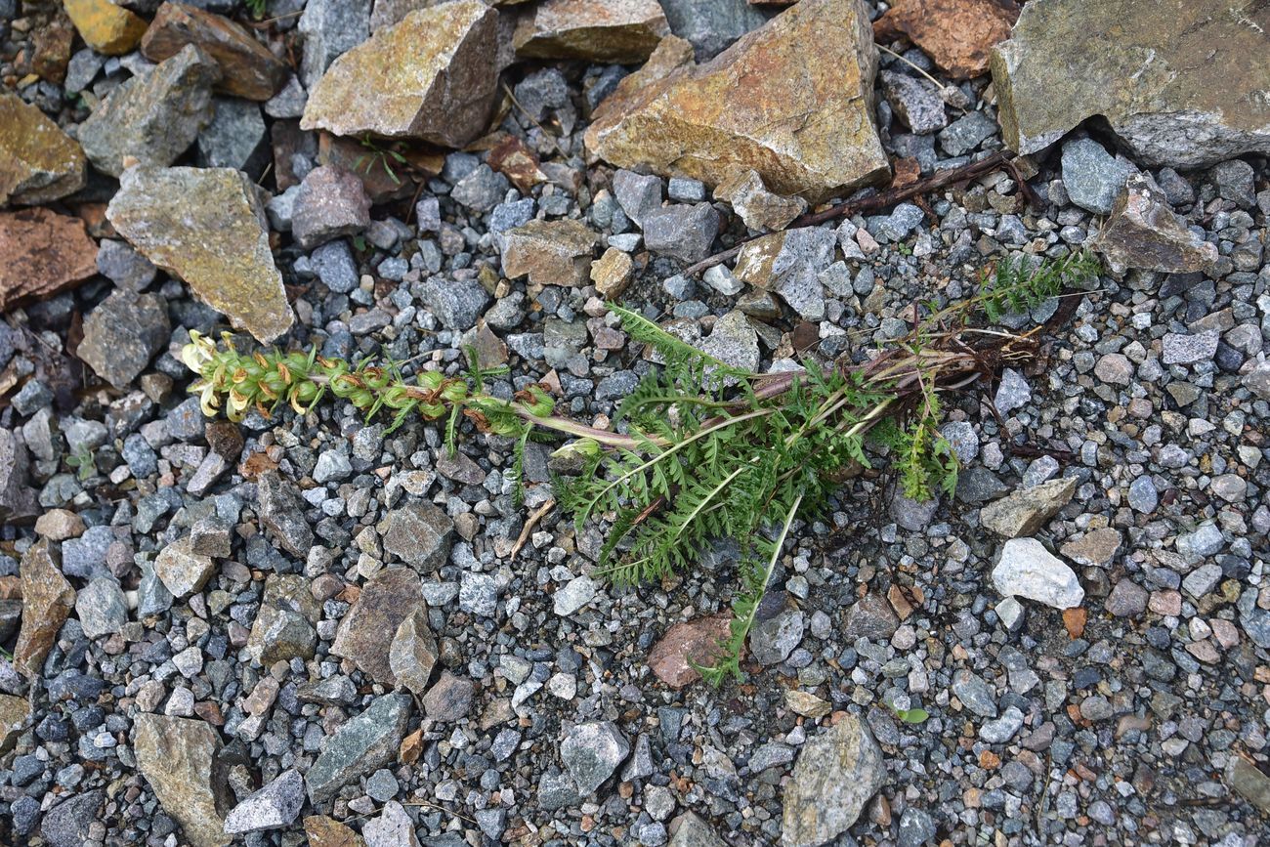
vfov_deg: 29.9
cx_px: 635
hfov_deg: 43.6
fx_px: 1588
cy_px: 424
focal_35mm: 45
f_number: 6.3
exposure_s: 1/160
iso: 250
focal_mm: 45
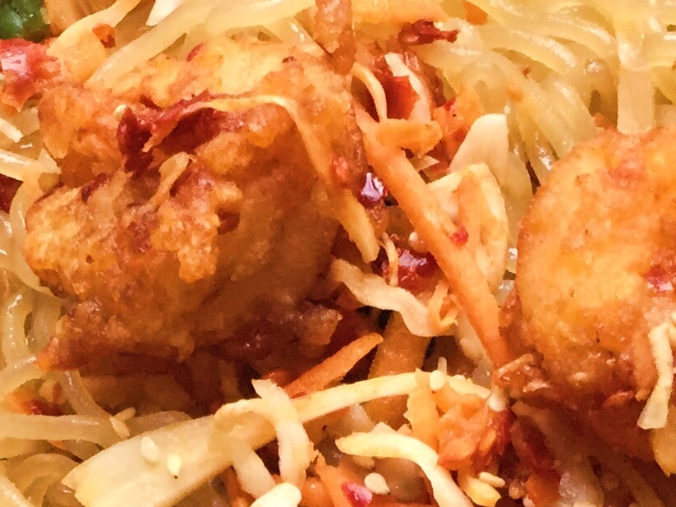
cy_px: 698
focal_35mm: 115
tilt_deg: -87.2
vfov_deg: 12.4
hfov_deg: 17.0
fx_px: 2245
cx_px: 164
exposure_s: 1/30
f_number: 2.2
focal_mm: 4.15
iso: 50
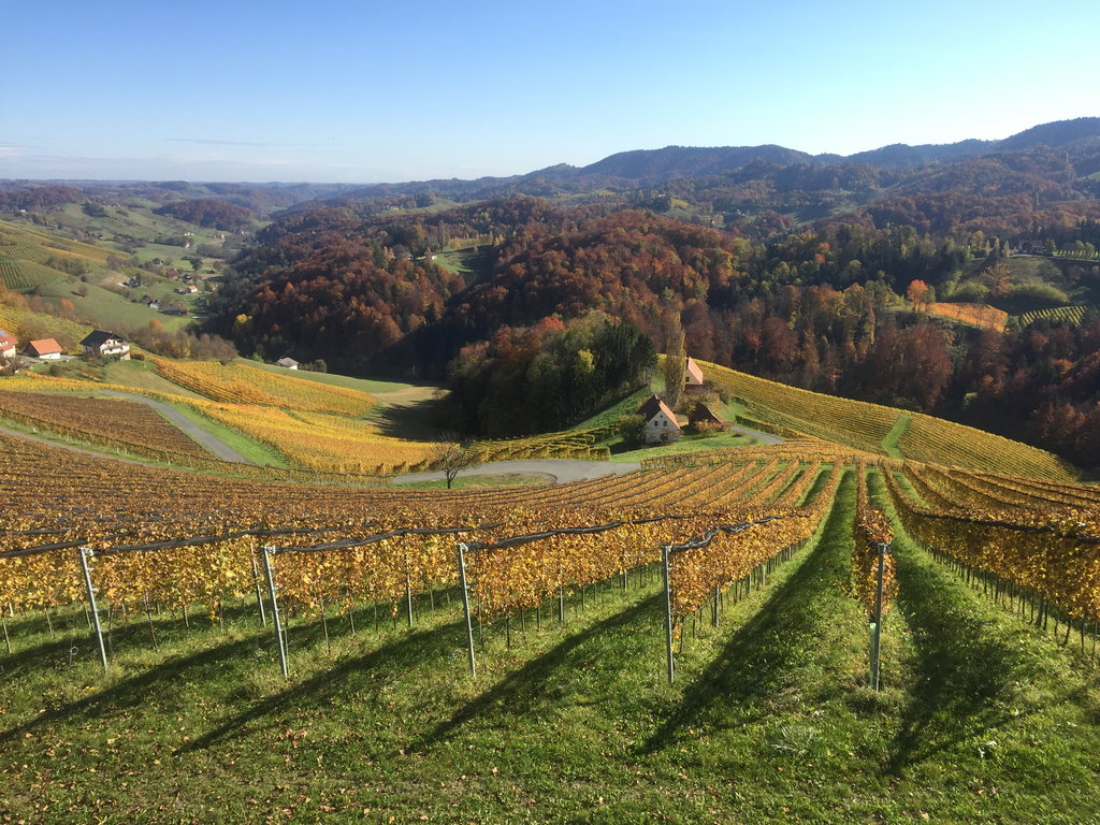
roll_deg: +0.3
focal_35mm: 29
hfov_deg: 61.7
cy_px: 412
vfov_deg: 48.2
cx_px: 550
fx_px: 922
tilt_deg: -14.2
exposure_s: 1/1068
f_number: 2.2
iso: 32
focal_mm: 4.15
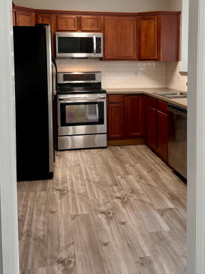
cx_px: 118
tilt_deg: -3.1
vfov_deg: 45.8
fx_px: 316
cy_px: 83
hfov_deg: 35.9
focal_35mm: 40
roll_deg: +0.4
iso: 125
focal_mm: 6.86
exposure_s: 1/60
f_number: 1.78
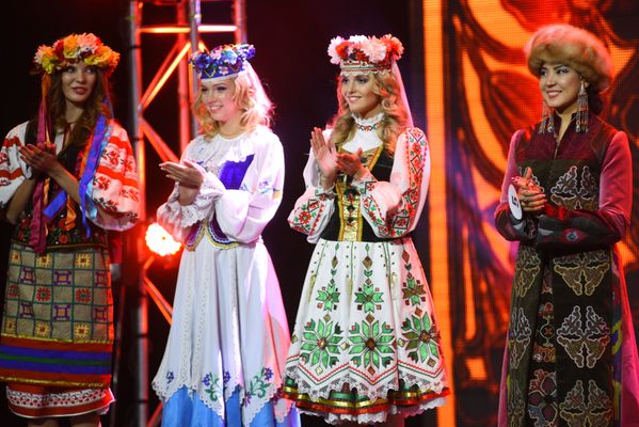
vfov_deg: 5.9
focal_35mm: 233
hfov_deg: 8.8
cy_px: 194
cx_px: 347
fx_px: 4138
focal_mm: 200
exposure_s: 1/400
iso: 3200
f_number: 2.8
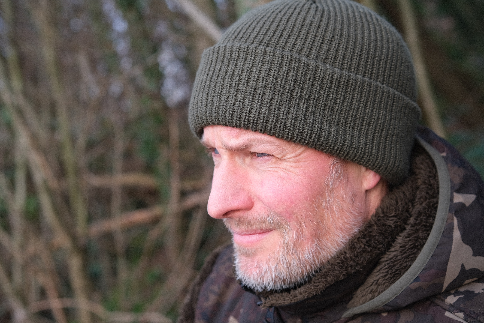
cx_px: 242
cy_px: 162
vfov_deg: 27.0
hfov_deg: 39.6
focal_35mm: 50
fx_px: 672
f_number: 2.8
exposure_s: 1/220
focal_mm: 33
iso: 160
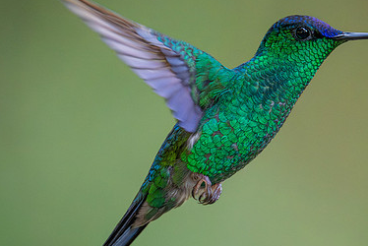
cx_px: 252
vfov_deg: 1.5
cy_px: 179
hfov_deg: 2.3
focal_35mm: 906
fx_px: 9268
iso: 6400
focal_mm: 400
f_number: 4.5
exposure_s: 1/1000
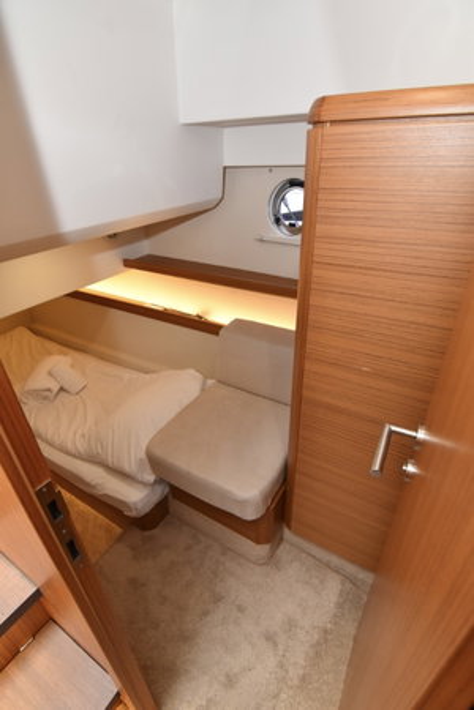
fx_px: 326
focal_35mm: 16
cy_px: 355
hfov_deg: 72.1
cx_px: 237
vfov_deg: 95.0
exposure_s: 1/100
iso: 800
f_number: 5
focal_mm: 11
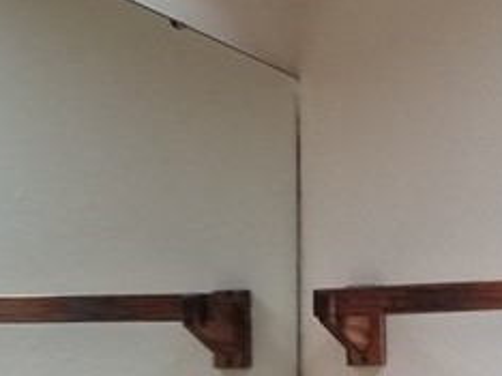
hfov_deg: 16.3
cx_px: 667
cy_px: 479
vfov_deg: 12.6
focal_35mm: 114
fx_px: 1652
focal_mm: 4.3
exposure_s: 1/10
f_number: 1.7
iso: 200
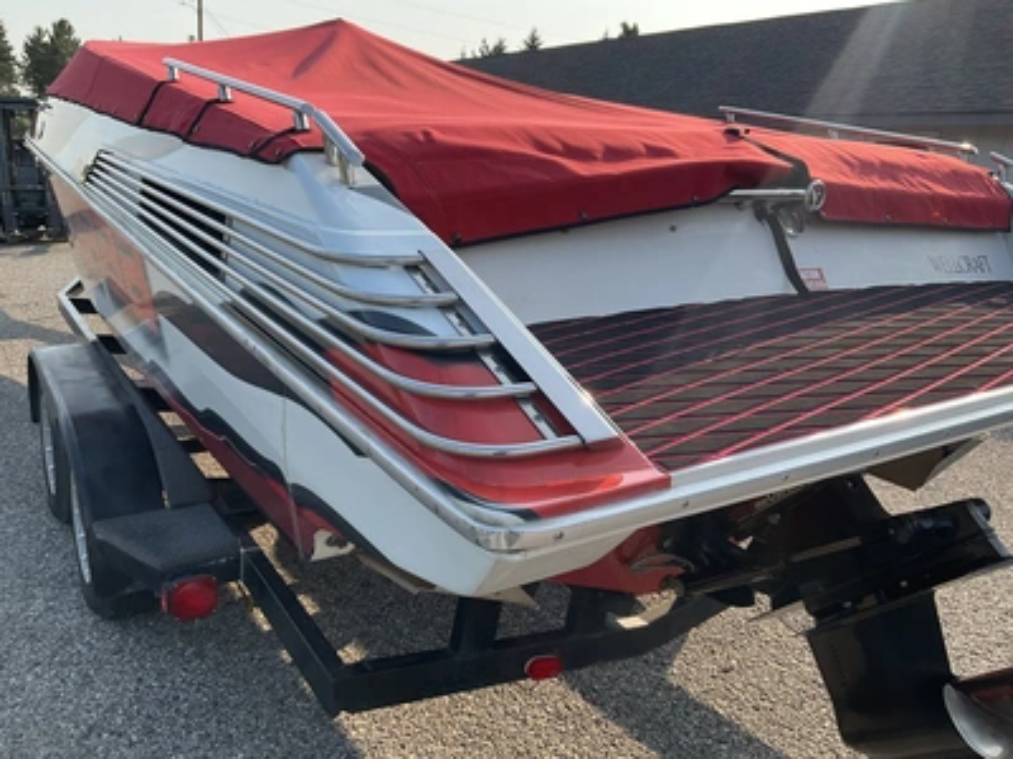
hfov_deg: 61.7
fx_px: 849
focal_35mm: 29
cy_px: 380
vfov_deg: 48.2
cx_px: 506
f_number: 1.8
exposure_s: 1/792
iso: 25
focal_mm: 3
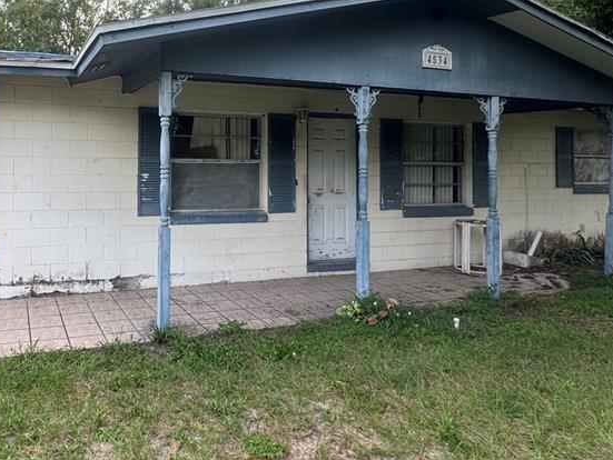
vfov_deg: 52.3
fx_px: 461
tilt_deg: +0.8
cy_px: 159
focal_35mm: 26
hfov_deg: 63.1
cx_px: 149
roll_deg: -0.1
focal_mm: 2.22
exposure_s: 1/139
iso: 40
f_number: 2.2
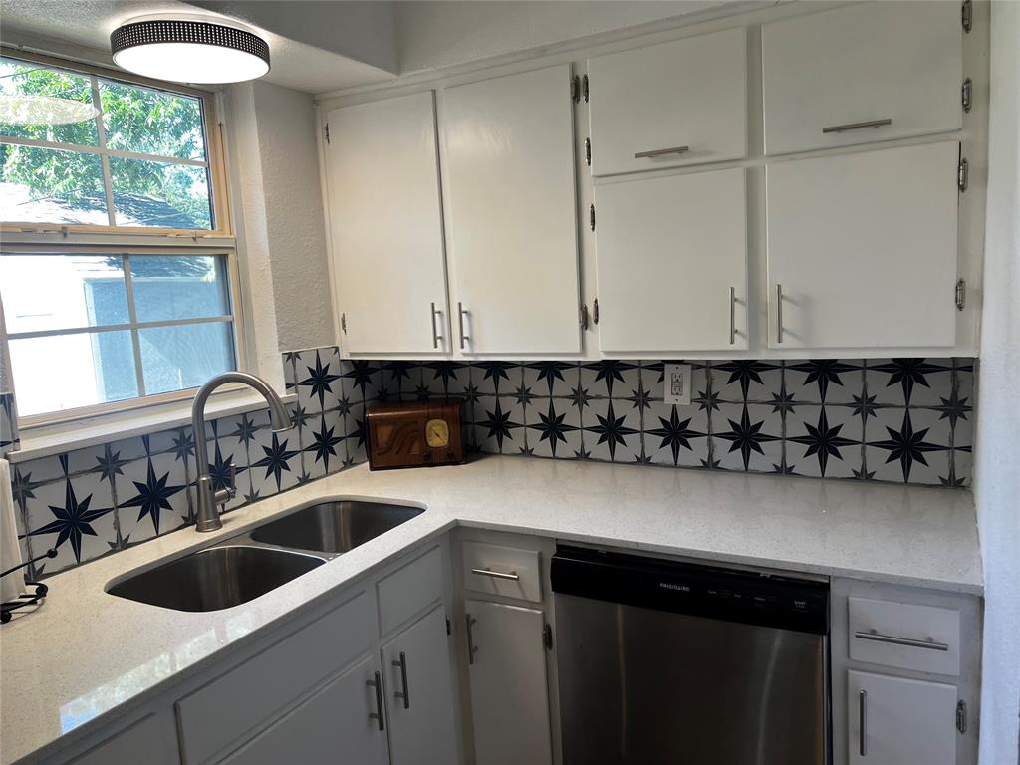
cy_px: 382
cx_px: 510
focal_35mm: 26
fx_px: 766
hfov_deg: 67.3
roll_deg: +3.1
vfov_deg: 53.1
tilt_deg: -8.1
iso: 50
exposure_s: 1/123
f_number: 1.5
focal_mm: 5.7
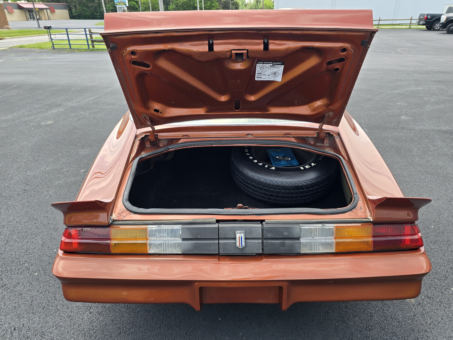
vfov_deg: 58.9
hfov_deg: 73.9
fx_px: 301
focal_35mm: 23
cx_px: 226
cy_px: 170
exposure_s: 1/195
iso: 12
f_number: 1.7
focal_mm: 6.3
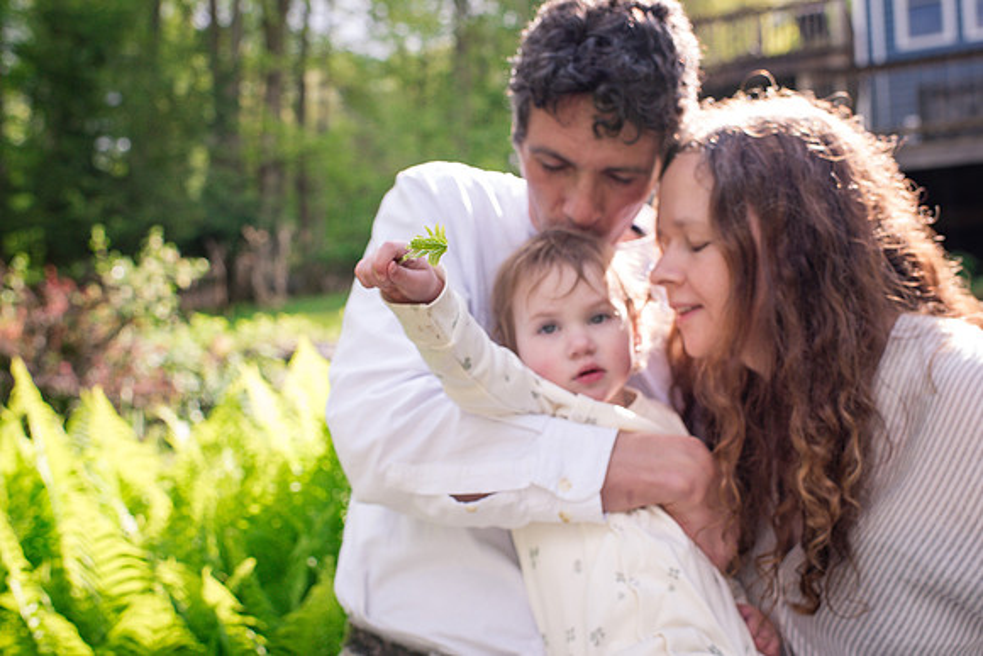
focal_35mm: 35
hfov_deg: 54.4
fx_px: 956
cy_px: 328
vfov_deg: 37.9
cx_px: 492
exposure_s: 1/1250
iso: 800
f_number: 4.5
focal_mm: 35
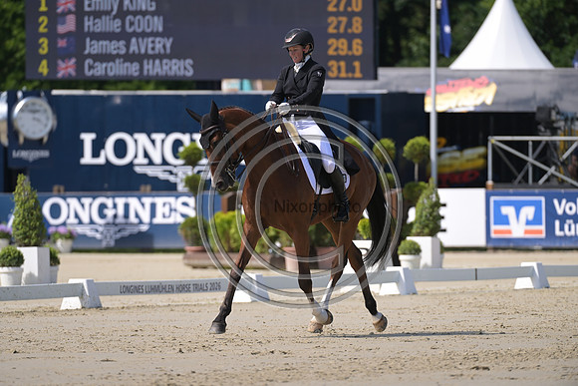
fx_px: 6102
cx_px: 289
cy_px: 193
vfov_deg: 3.6
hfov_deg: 5.4
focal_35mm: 380
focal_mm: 380
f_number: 5
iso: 250
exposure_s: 1/1250
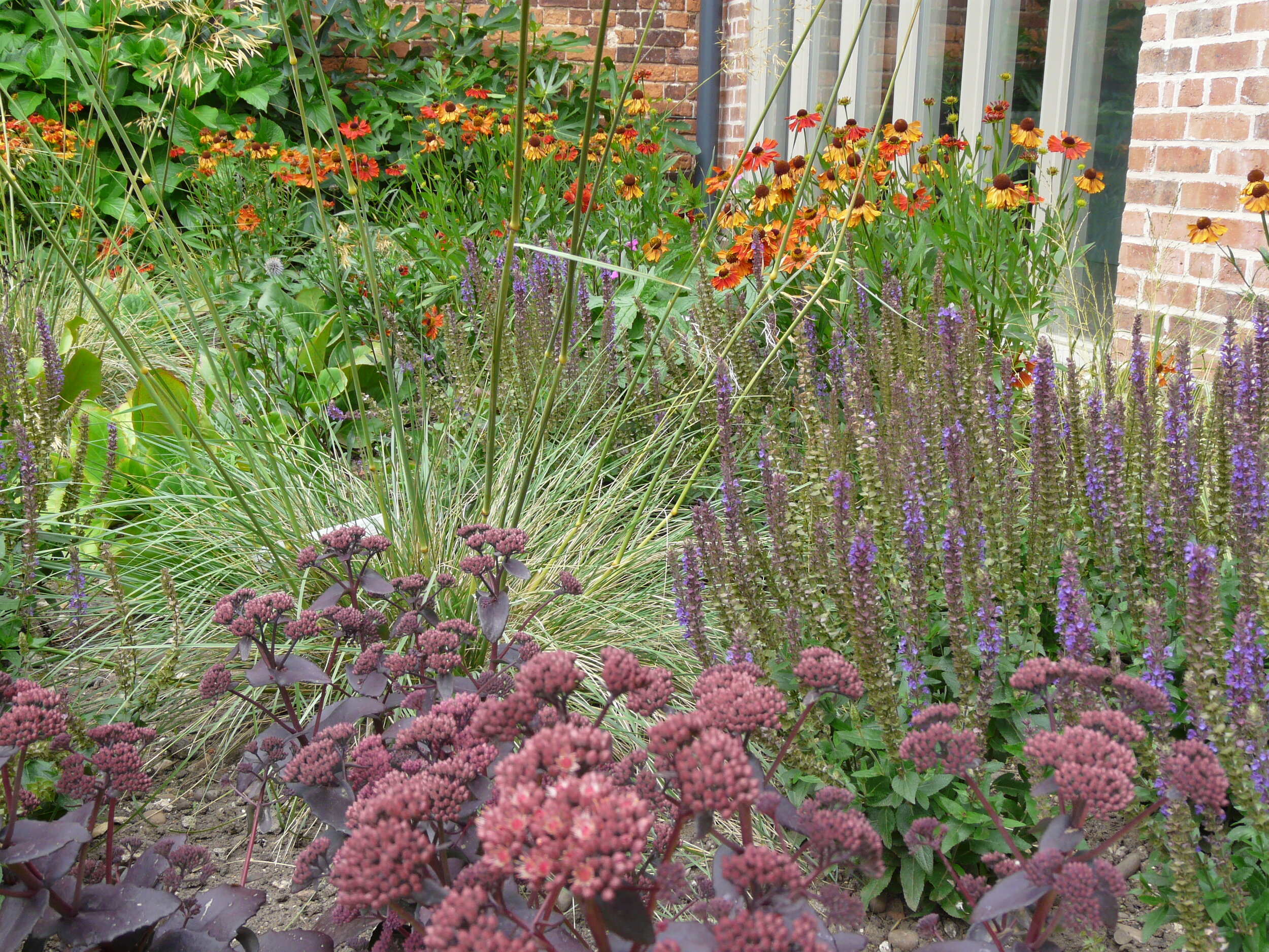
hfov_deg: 46.8
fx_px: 1466
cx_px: 634
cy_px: 476
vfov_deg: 36.0
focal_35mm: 40
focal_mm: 6.5
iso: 100
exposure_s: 1/125
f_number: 4
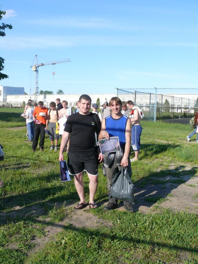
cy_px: 132
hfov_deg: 40.7
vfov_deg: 52.6
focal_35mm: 35
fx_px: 267
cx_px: 99
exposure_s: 1/320
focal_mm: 7.4
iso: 100
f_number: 5.6
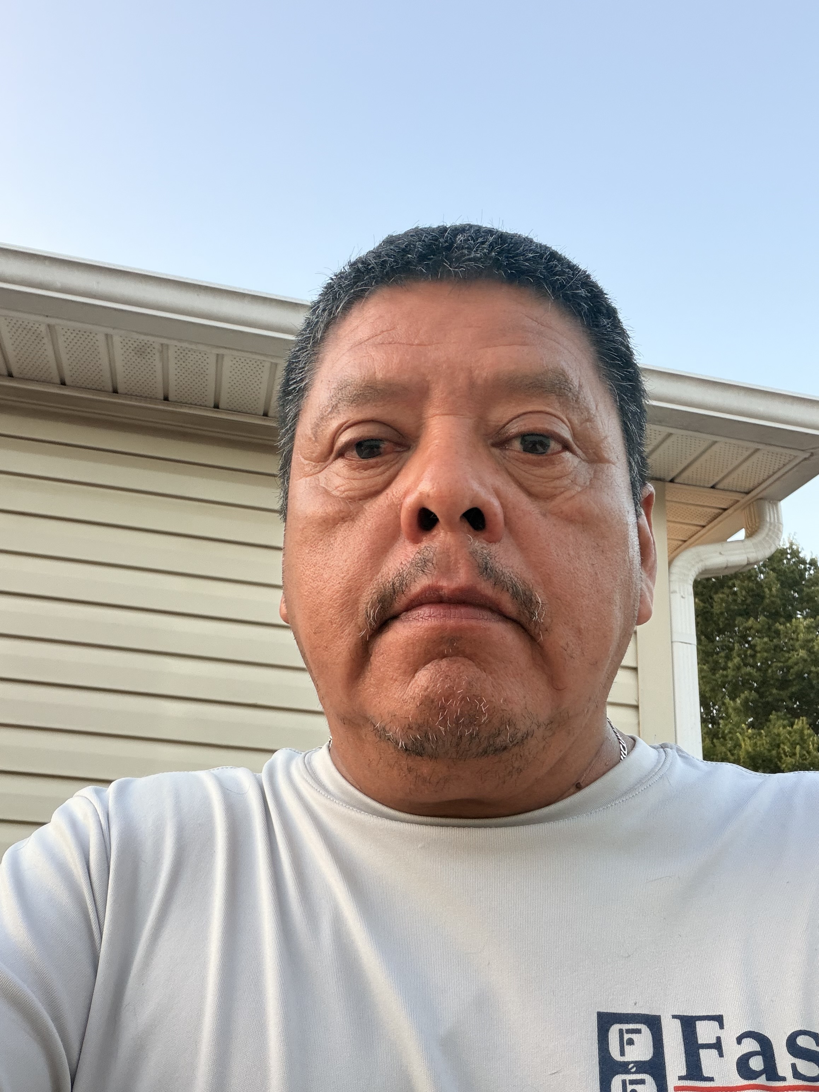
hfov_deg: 46.8
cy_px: 546
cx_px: 410
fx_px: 946
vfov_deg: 60.0
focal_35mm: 30
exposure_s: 1/60
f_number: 1.9
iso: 125
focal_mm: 2.71
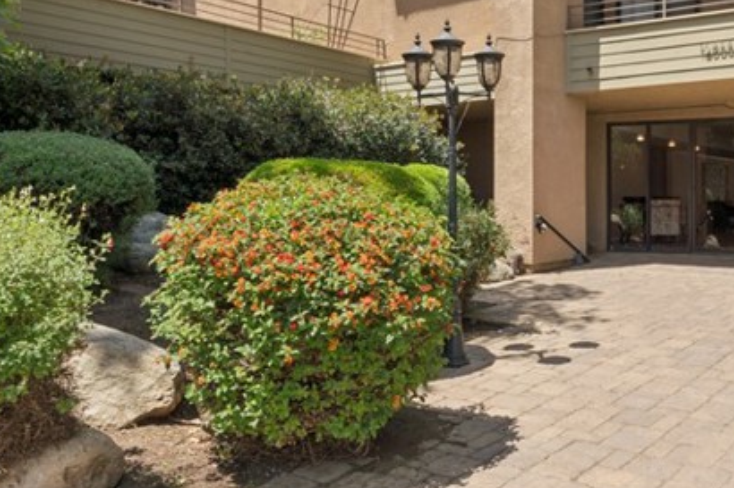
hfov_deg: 52.0
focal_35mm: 35
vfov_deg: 36.9
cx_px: 553
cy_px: 118
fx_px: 713
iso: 100
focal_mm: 14
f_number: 22
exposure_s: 1/20
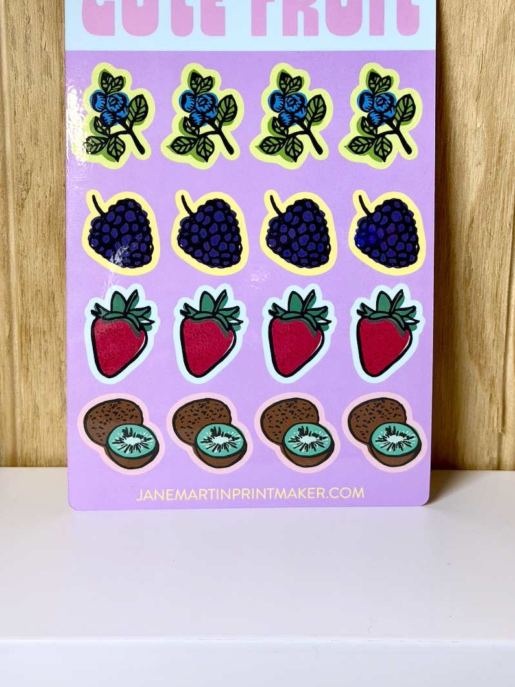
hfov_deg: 25.2
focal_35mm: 58
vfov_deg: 33.2
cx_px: 243
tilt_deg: -13.9
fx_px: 1151
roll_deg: -0.7
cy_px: 311
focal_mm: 6.76
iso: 80
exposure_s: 1/120
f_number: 1.78
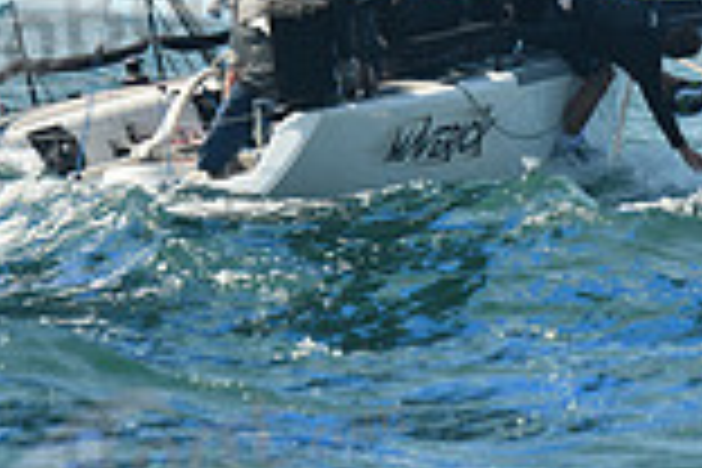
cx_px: 644
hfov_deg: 3.3
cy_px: -272
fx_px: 12362
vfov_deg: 2.2
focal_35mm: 634
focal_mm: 170
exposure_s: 1/640
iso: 320
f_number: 7.1
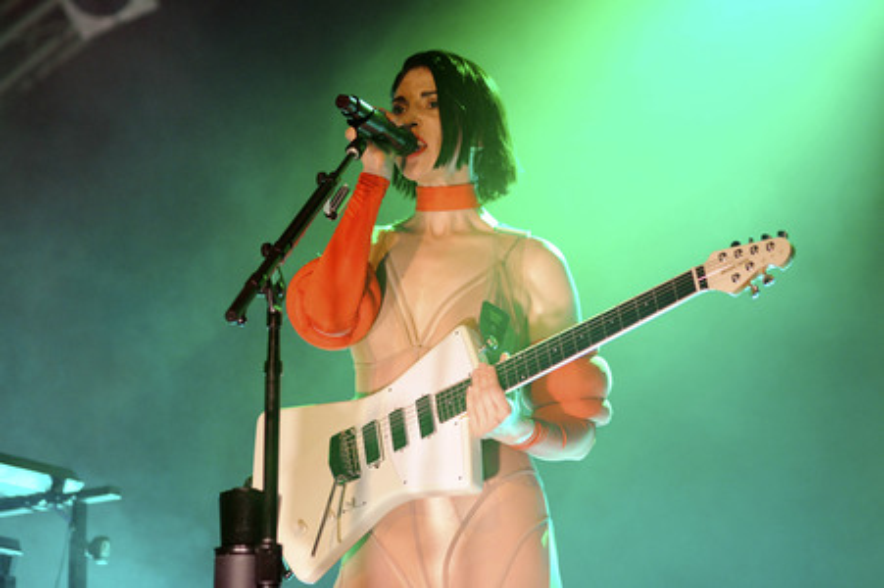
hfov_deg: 23.9
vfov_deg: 16.0
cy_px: 294
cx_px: 442
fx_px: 2086
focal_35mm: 85
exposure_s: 1/250
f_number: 2.8
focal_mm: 85
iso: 1600
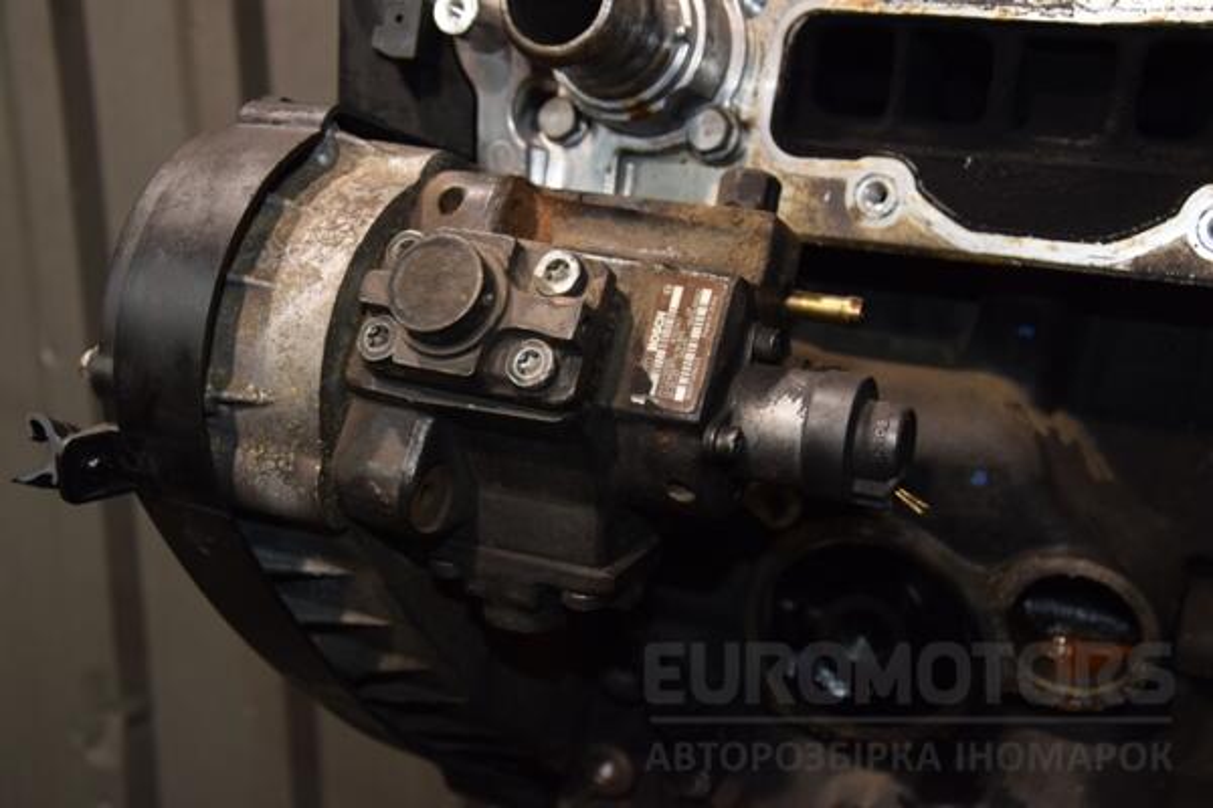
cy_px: 404
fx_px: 1415
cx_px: 606
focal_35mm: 42
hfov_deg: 46.4
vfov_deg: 31.9
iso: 800
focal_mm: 28
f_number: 5
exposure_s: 1/60
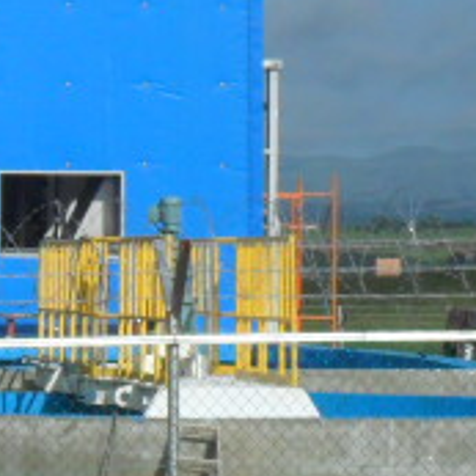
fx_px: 5134
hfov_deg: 5.2
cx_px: -352
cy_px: 256
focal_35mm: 330
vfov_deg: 5.3
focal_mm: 11.2
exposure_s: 1/1000
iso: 100
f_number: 5.6
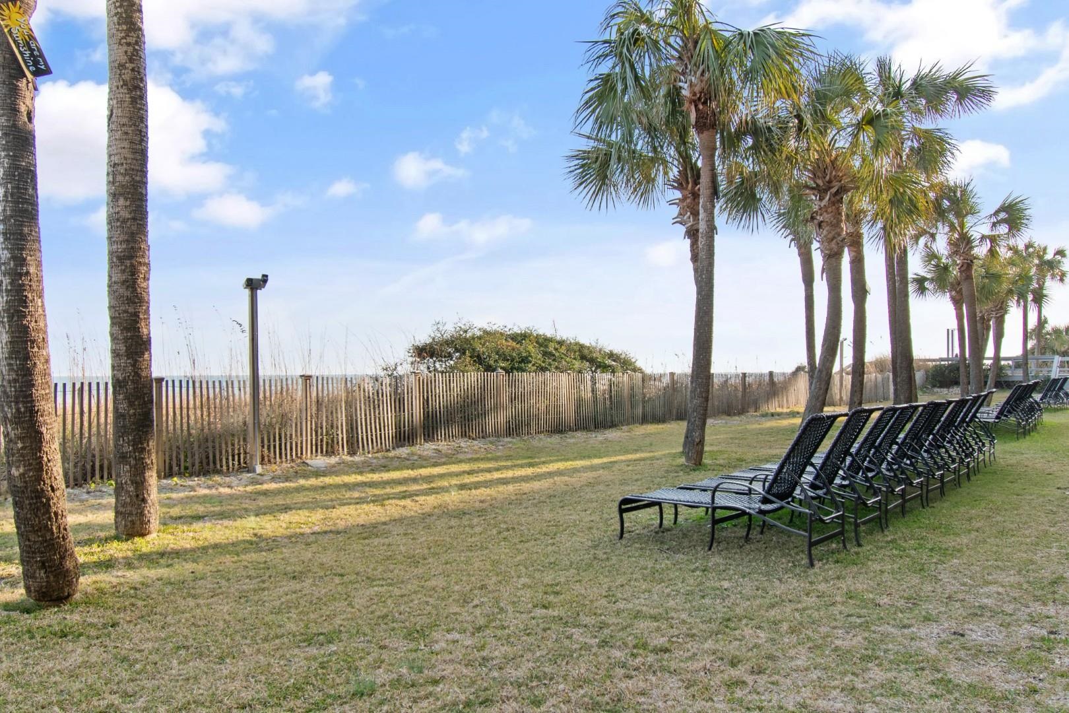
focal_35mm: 28
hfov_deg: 65.5
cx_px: 534
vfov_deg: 46.4
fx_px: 831
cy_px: 356
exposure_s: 1/125
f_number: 5.3
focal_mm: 14
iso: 100
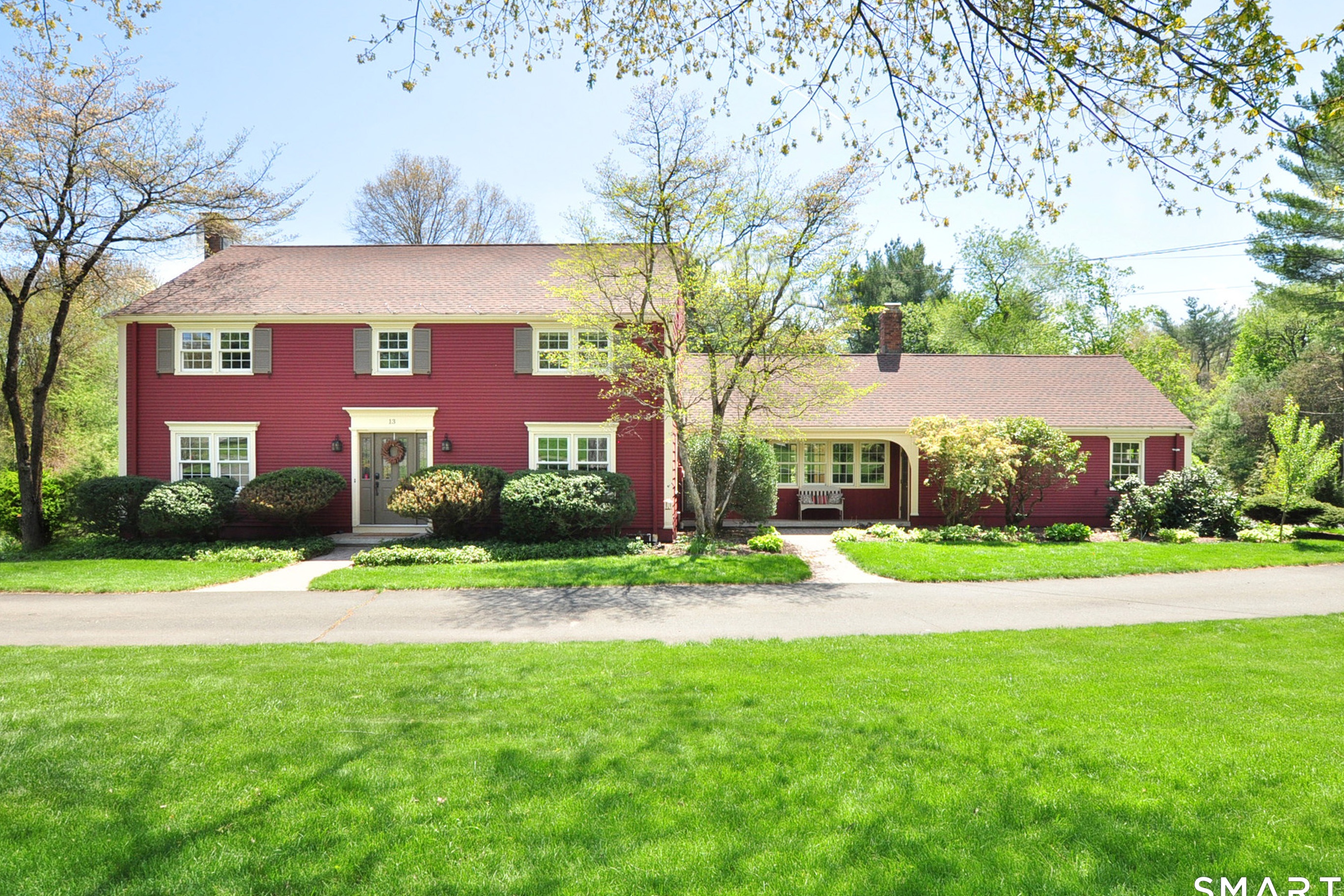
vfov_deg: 64.5
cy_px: 444
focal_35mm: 19
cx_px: 696
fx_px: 709
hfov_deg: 86.9
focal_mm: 12
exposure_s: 1/200
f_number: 8
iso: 320
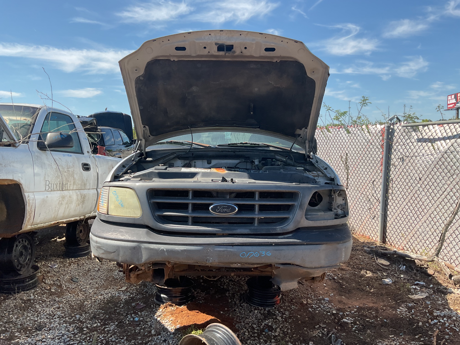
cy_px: 172
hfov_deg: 61.7
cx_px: 230
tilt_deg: -5.7
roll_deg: +2.0
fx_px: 385
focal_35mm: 29
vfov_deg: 48.2
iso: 16
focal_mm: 3
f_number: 1.8
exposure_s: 1/962
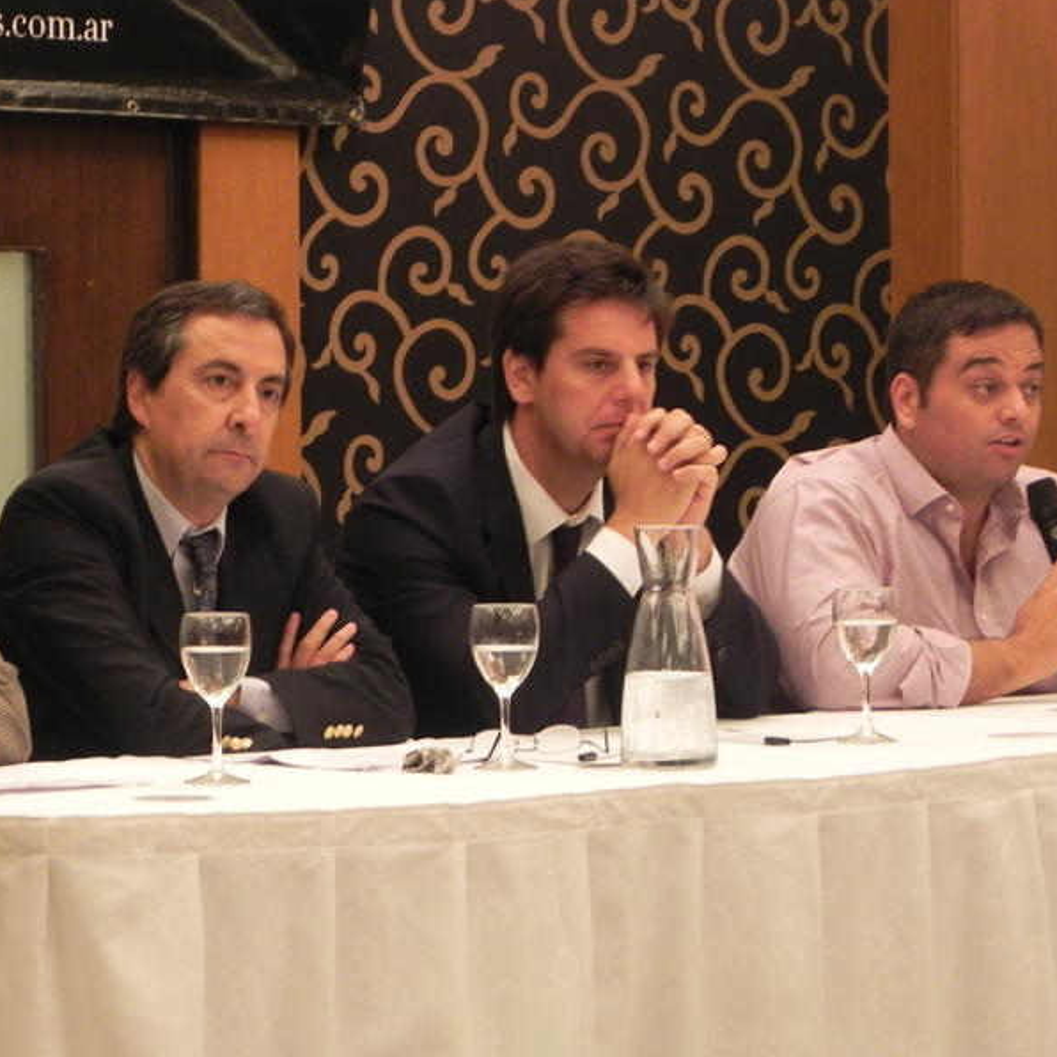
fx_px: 5286
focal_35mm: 153
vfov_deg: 11.4
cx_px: 420
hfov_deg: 11.4
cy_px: 527
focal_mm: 23
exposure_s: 1/15.2
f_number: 4.5
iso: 400
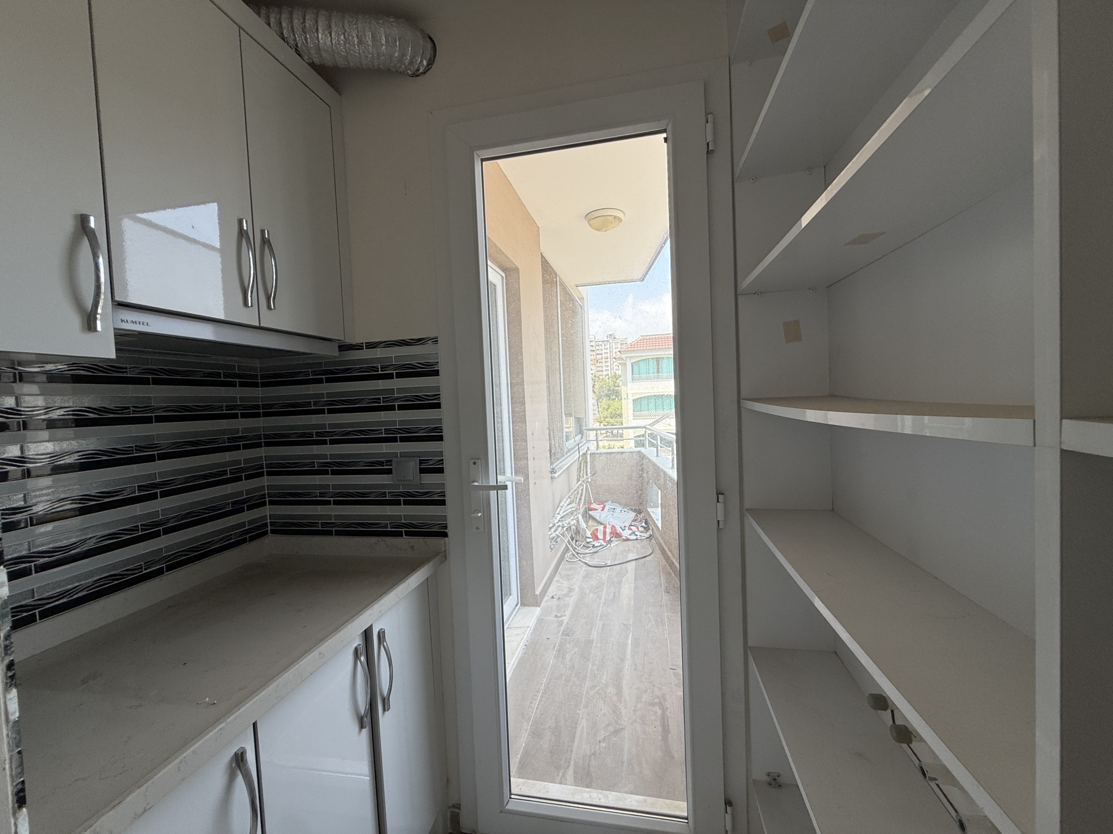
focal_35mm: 14
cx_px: 556
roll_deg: +2.7
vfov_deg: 85.7
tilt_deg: -1.5
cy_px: 417
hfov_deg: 102.1
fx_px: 450
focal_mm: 2.22
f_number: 2.2
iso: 64
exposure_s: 1/331
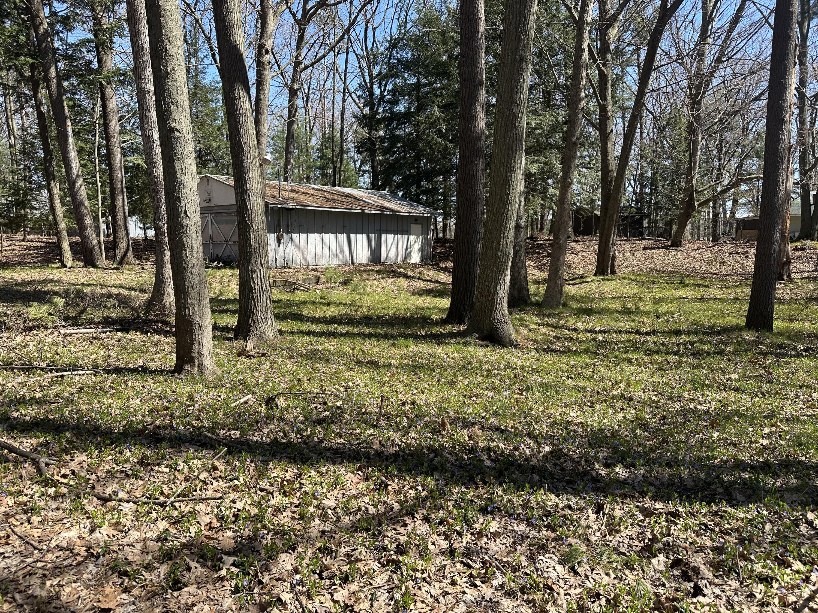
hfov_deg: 71.6
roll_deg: +0.2
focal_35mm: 24
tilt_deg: -7.4
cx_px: 409
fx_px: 567
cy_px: 306
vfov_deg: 56.8
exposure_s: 1/1613
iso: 80
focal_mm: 6.86
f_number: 1.78
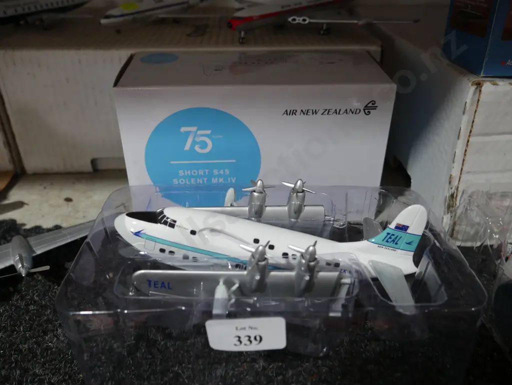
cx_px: 256
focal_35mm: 30
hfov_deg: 59.9
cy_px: 192
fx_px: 444
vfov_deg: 46.8
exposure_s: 1/60
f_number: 3.6
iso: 320
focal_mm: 15
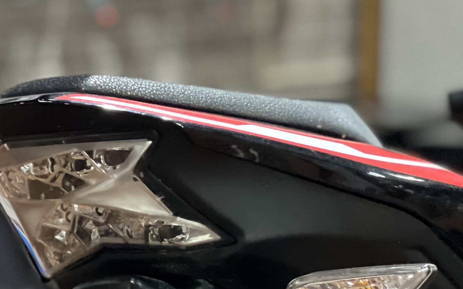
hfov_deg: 10.2
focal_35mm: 206
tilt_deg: -9.7
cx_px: 149
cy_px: 295
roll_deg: -0.7
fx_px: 2599
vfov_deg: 6.3
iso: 640
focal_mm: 9
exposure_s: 1/15
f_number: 2.8
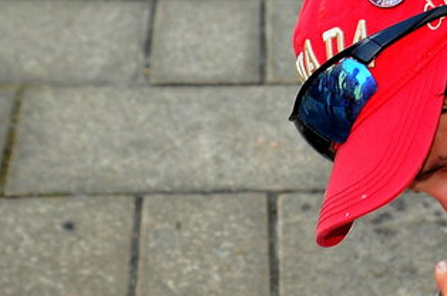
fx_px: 1450
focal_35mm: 117
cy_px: 119
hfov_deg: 16.9
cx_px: 497
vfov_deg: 11.7
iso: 200
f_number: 3.5
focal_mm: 20
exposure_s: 1/100
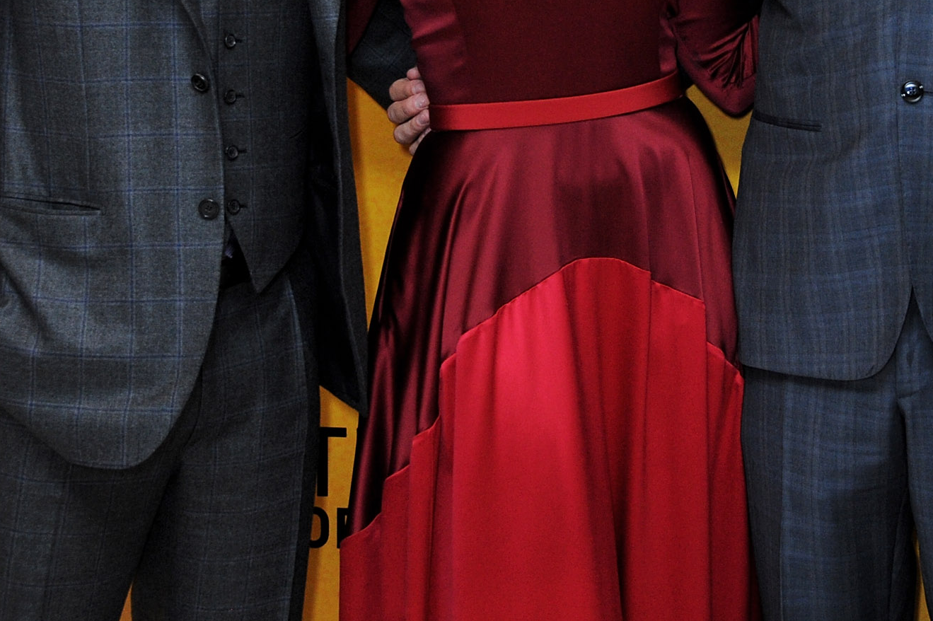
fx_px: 3652
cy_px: 19
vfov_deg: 9.7
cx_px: 763
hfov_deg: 14.5
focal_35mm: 141
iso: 1600
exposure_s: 1/100
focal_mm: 62
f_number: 5
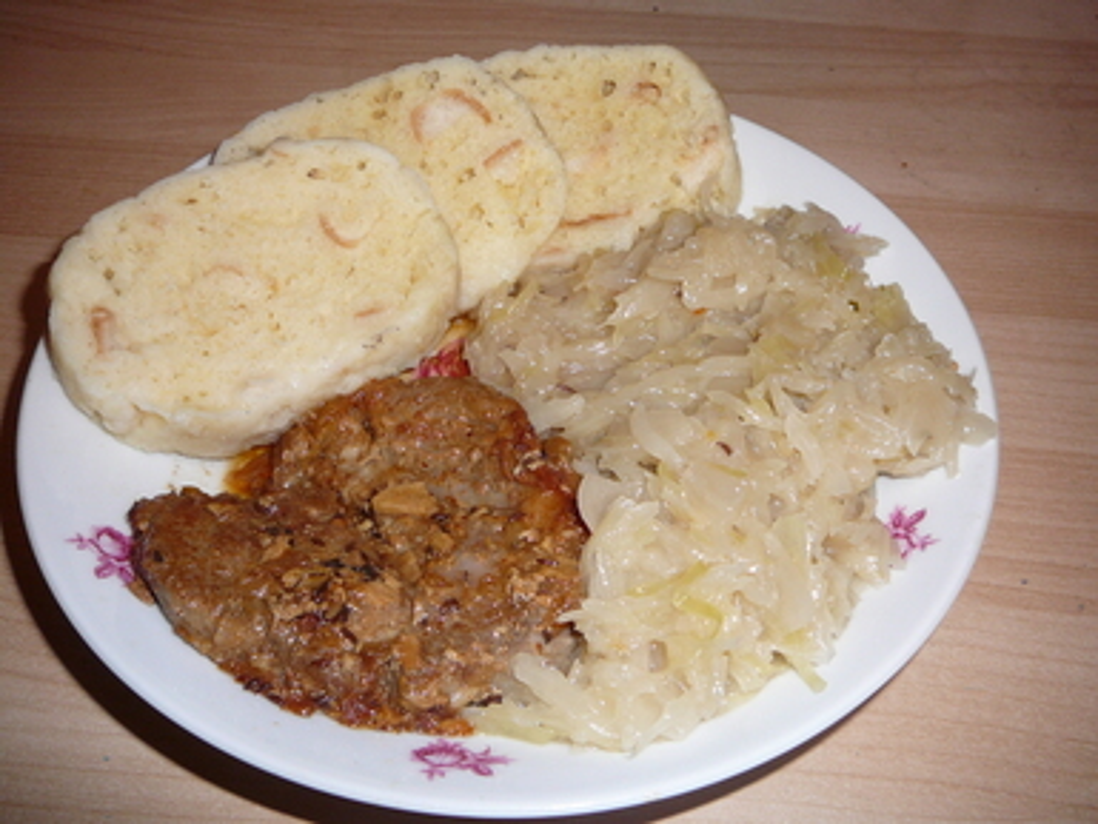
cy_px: 412
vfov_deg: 40.7
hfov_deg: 52.6
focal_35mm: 35
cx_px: 549
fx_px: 1111
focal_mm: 5.2
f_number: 2.8
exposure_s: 1/30
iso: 100
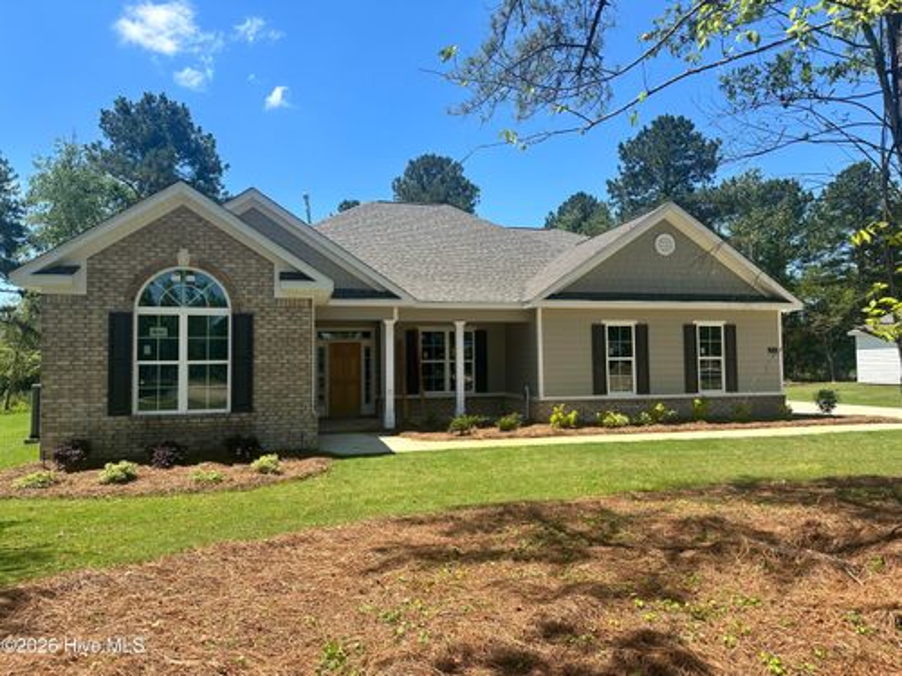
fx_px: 625
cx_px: 451
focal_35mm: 24
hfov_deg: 71.6
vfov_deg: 56.8
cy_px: 338
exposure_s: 1/2882
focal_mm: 6.86
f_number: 1.78
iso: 80
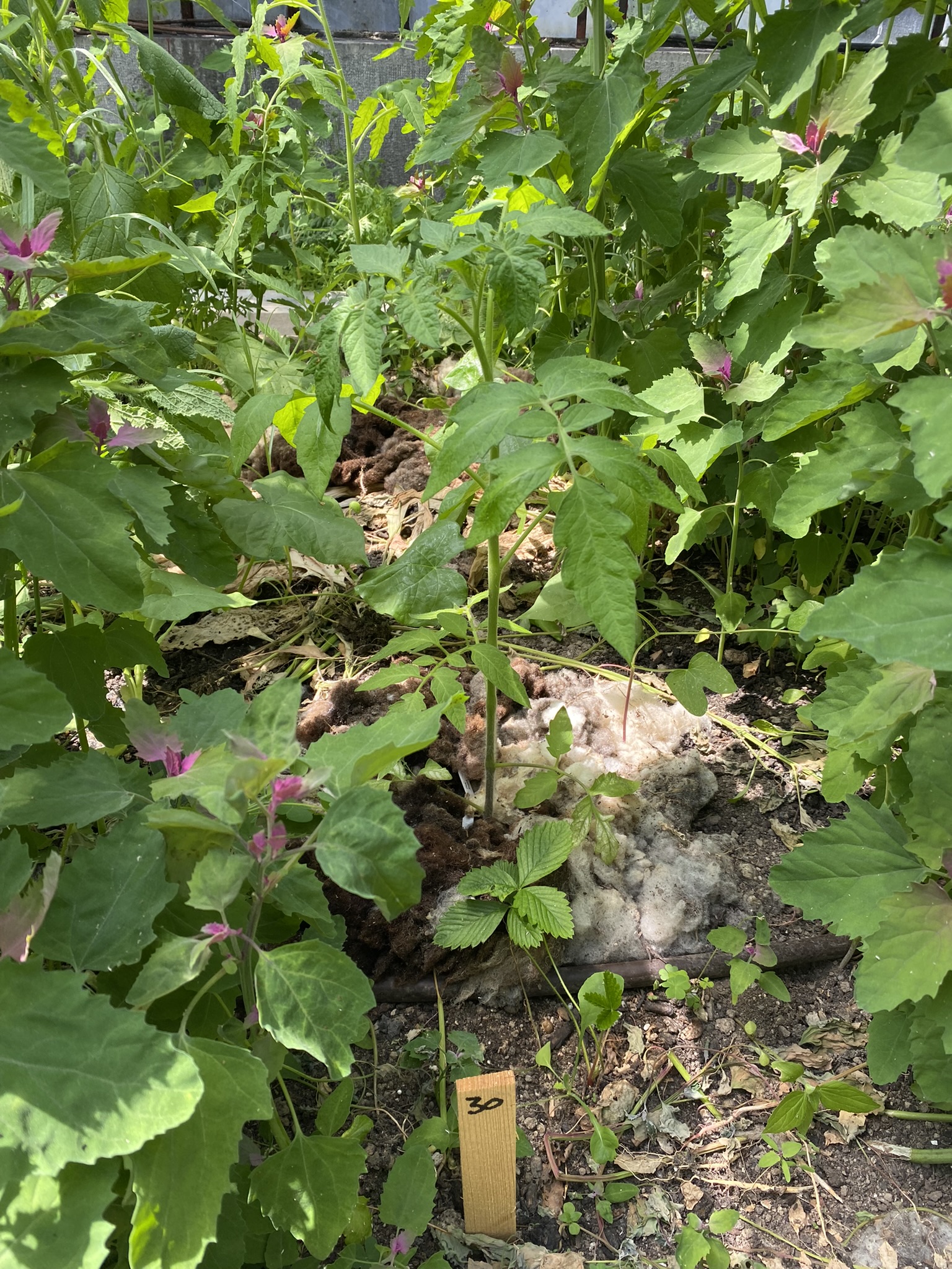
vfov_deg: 67.3
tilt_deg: -34.4
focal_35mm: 26
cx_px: 476
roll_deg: -0.1
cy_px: 634
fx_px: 953
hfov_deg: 53.1
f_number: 1.8
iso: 32
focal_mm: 4.25
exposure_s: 1/297
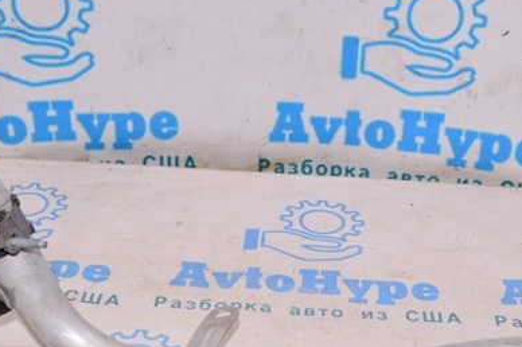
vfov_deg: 20.2
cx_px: 305
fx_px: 968
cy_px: 249
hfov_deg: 30.1
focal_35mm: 67
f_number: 8
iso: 1600
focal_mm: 27
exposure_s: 1/200
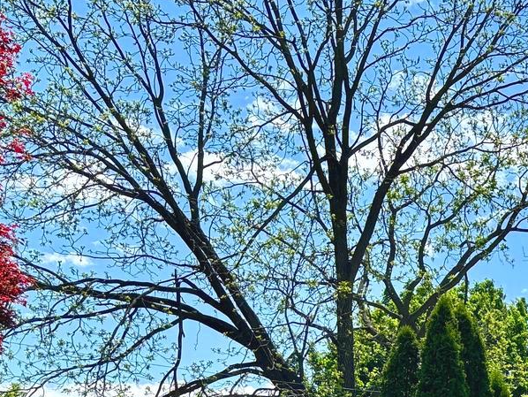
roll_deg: +0.8
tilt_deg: +0.1
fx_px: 1358
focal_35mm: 89
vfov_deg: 15.3
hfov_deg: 18.5
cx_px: 874
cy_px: 605
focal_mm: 5.96
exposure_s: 1/2857
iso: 50
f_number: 1.6
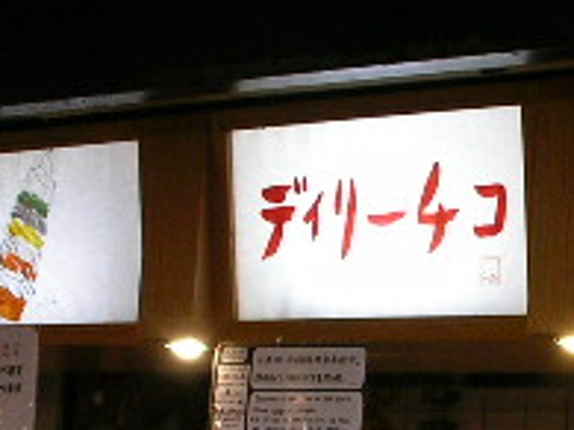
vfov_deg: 11.8
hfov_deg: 15.6
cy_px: 359
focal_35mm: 125
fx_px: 2071
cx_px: 521
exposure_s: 1/30.1
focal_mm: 5.8
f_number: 3.5
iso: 100
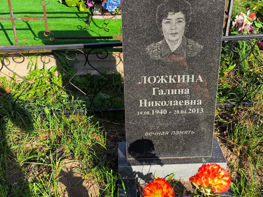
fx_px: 380
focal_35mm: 50
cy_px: 98
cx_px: 132
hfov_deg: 38.2
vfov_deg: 29.1
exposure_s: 1/914
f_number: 1.7
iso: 50
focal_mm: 4.71
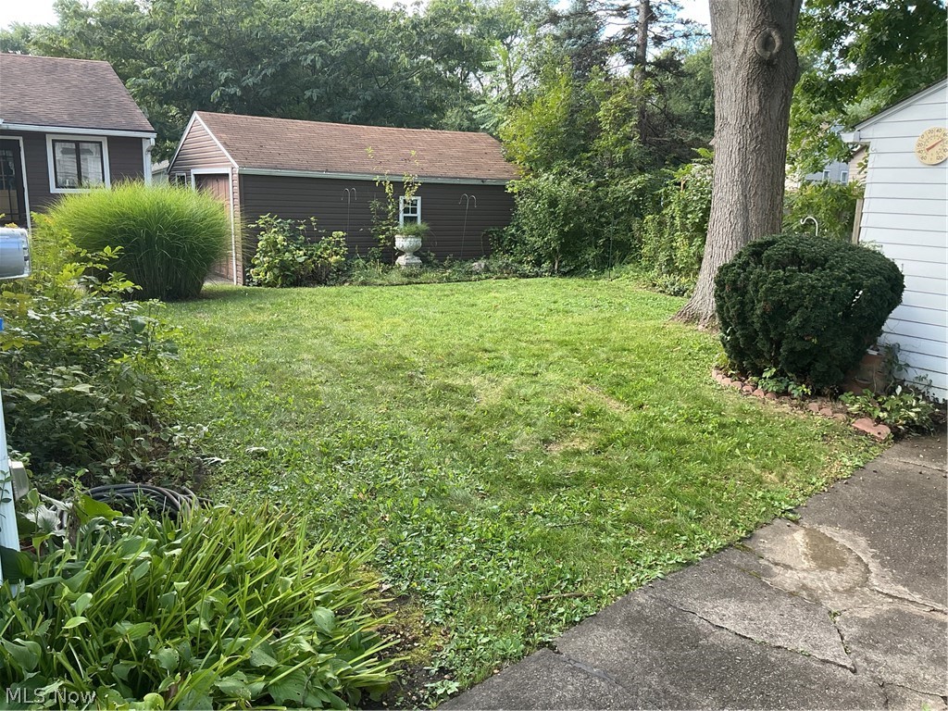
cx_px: 474
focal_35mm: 29
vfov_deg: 48.2
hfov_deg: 61.7
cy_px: 356
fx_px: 794
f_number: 1.8
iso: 20
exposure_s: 1/120
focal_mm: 3
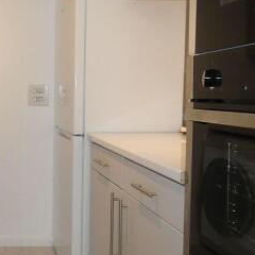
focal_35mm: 43
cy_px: 110
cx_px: 6
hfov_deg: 35.7
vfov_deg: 39.1
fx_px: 358
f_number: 2.8
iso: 320
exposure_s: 1/60
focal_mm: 3.6
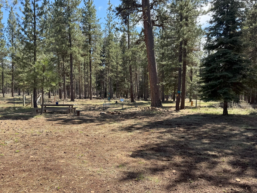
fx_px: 230
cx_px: 120
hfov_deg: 58.3
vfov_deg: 45.1
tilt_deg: -4.5
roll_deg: -1.0
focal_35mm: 31
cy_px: 118
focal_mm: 6.76
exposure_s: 1/1193
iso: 80
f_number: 1.78
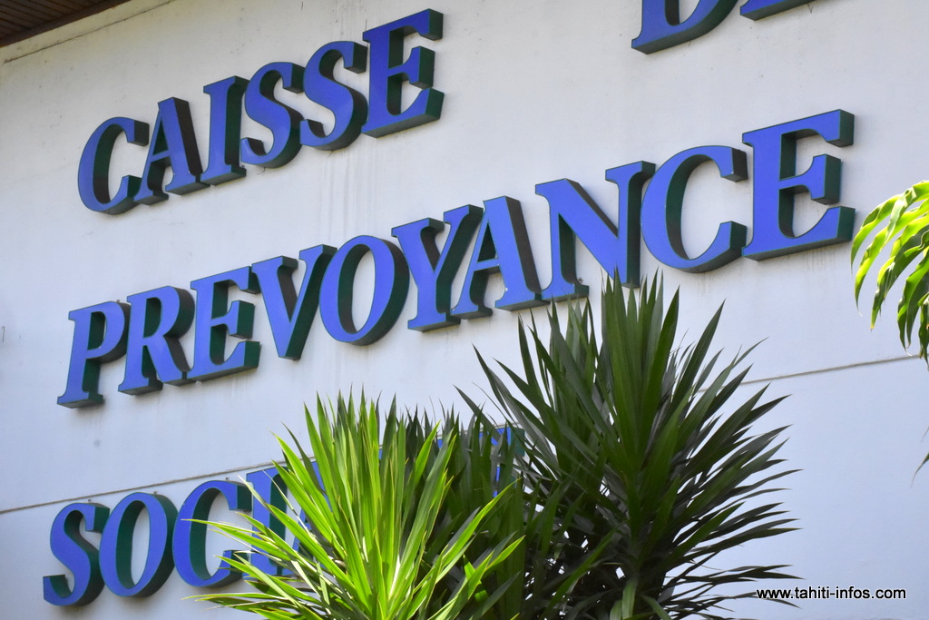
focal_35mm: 90
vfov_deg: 15.2
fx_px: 2323
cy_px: 310
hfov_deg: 22.6
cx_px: 464
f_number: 16
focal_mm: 60
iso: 4000
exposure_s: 1/1000
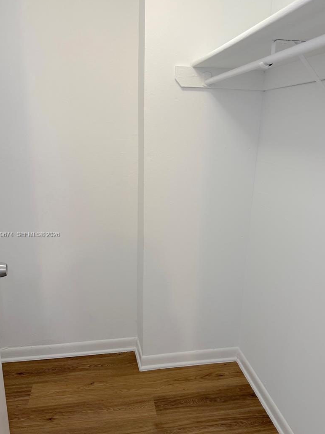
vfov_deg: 63.4
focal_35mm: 28
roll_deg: -3.2
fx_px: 351
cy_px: 235
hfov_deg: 49.7
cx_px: 171
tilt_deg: -17.4
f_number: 1.78
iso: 160
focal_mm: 6.76
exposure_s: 1/60
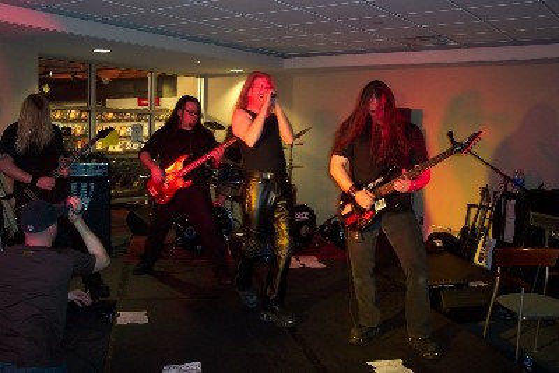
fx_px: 590
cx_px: 280
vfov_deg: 35.1
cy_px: 186
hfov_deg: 50.7
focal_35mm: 38
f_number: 2.8
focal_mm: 8
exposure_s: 1/30
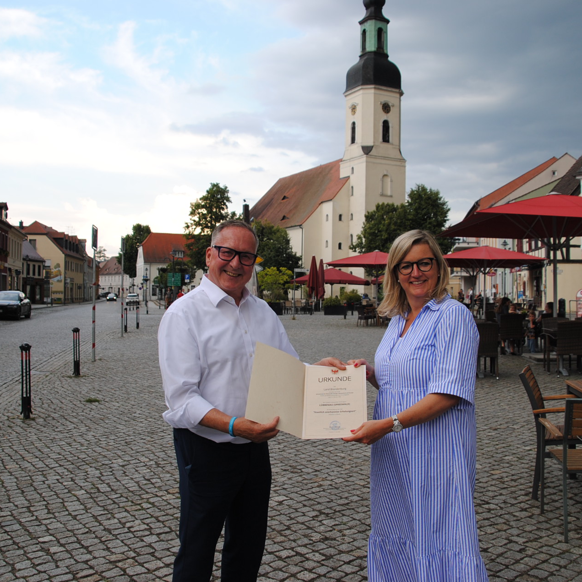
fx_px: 666
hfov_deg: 47.2
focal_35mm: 35
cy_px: 290
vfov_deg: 47.2
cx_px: 291
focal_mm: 18
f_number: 5.6
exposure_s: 1/125
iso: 125
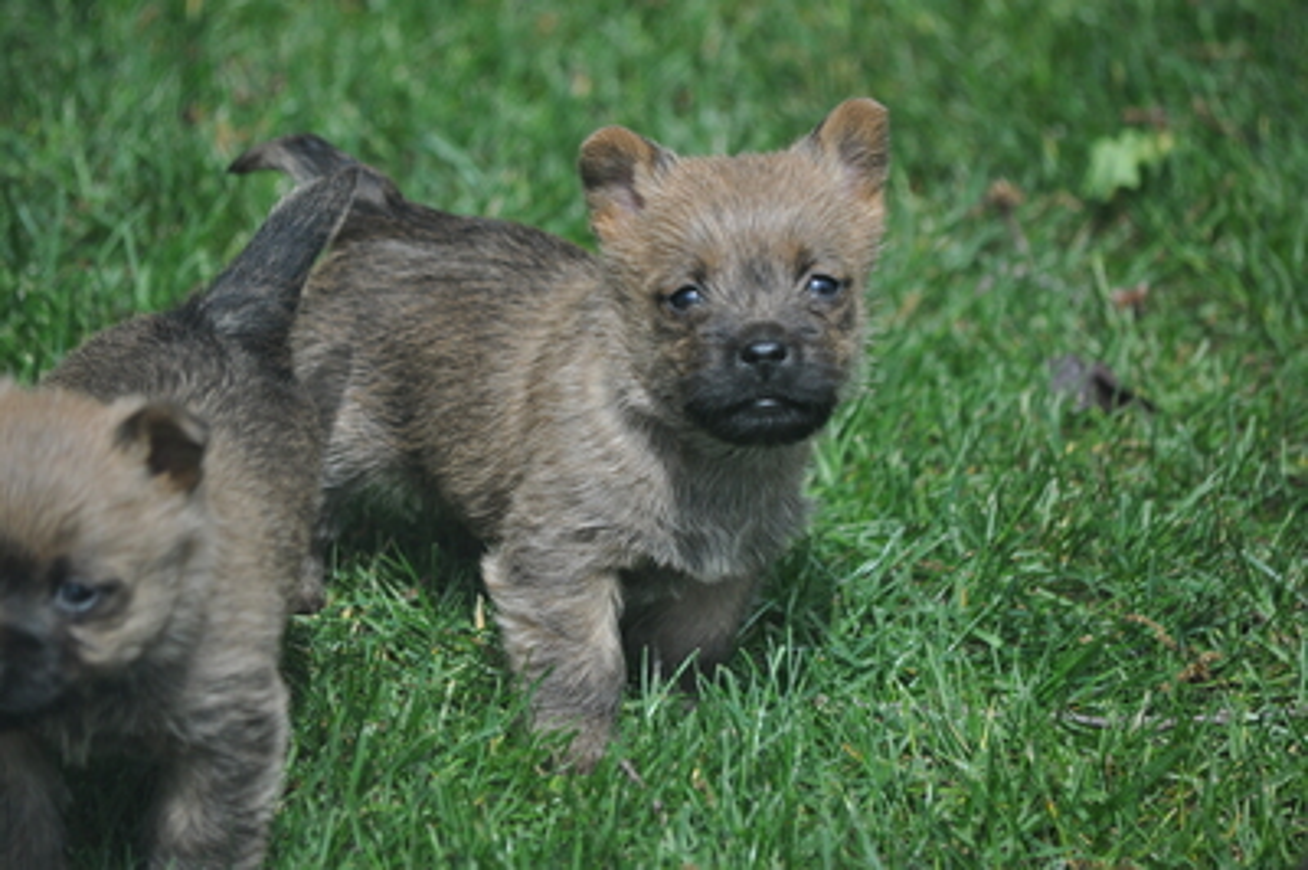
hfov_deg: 6.5
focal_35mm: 315
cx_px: 654
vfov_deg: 4.4
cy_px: 435
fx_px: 11435
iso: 560
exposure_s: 1/1000
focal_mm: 210
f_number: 5.3
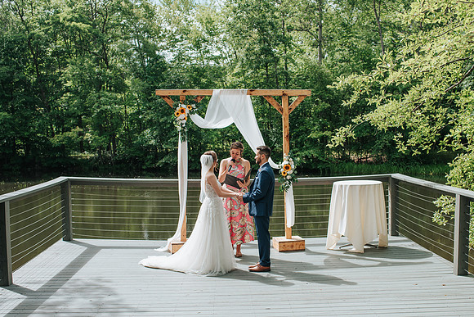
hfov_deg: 44.2
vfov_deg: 30.3
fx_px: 583
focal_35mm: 44
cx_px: 251
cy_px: 194
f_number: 3.5
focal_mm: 35
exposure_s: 1/800
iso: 100
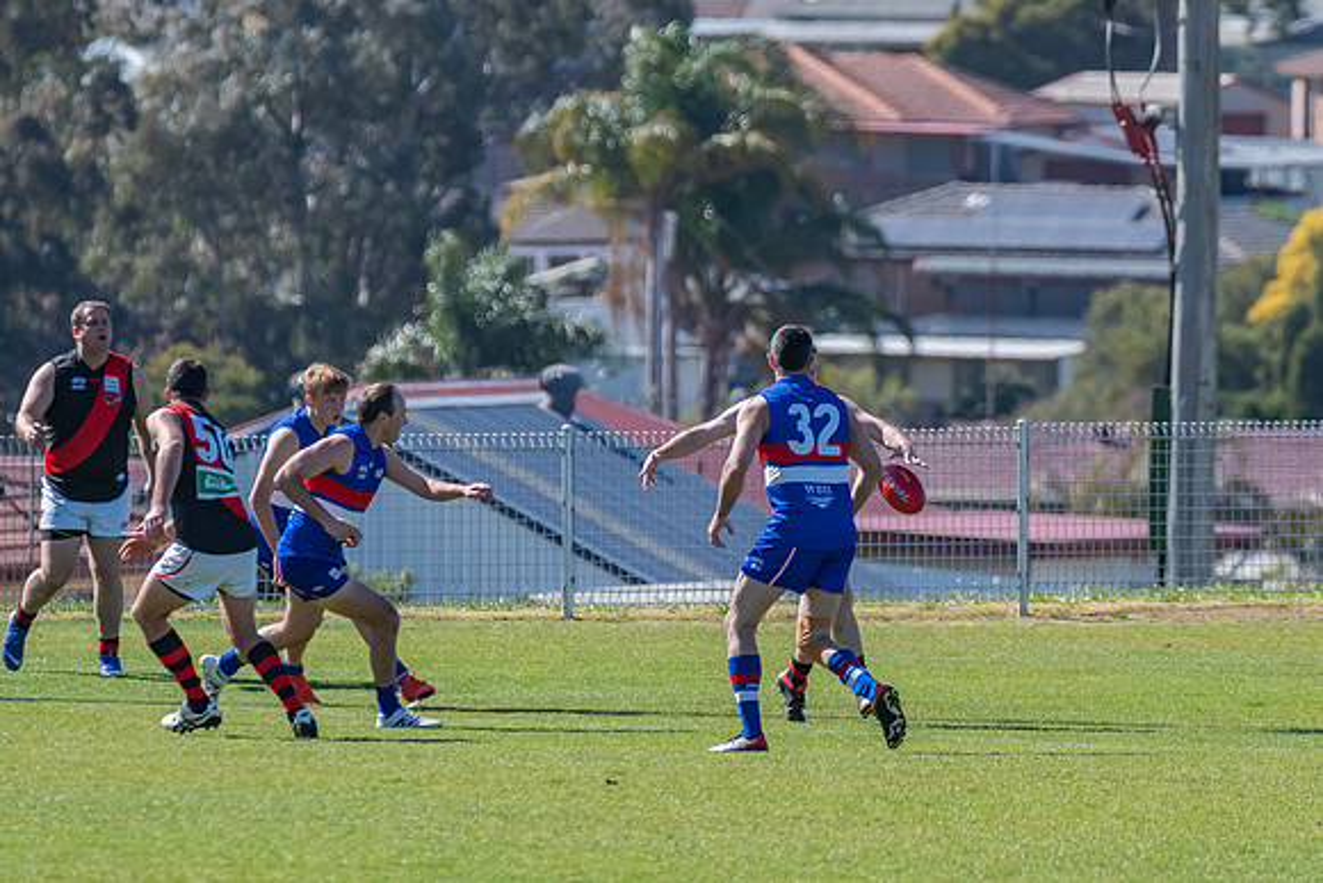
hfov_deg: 2.9
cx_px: 790
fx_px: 26396
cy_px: 503
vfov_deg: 1.9
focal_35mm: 718
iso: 800
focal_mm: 400
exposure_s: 1/2000
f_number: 8
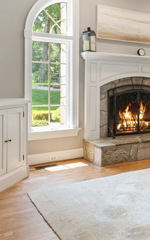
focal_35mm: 43
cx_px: 156
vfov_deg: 45.8
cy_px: 89
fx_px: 281
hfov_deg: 27.8
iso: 320
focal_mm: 17
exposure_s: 1/5
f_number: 8
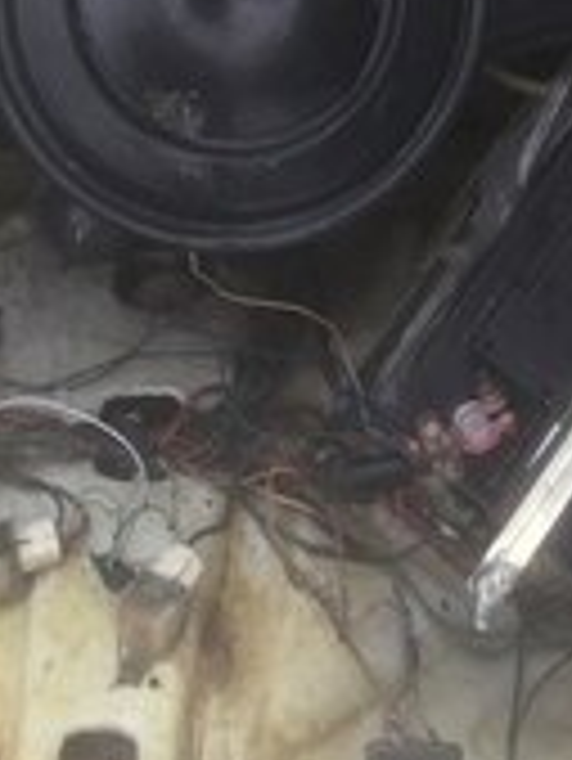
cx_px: 257
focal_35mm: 85
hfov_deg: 17.4
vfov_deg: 20.3
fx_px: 1870
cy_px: -324
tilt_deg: -77.2
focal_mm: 4.15
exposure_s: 1/100
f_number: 2.2
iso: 32
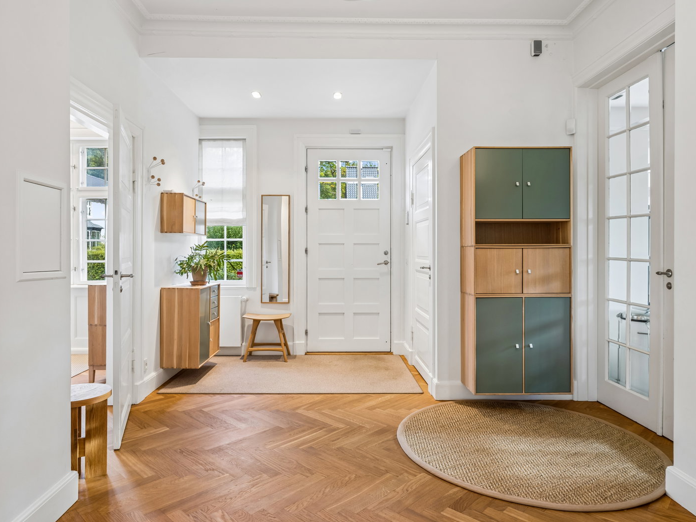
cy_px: 258
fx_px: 442
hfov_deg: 76.4
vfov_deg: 61.1
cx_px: 337
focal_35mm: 22
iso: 160
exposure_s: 1/6
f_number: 8
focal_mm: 20
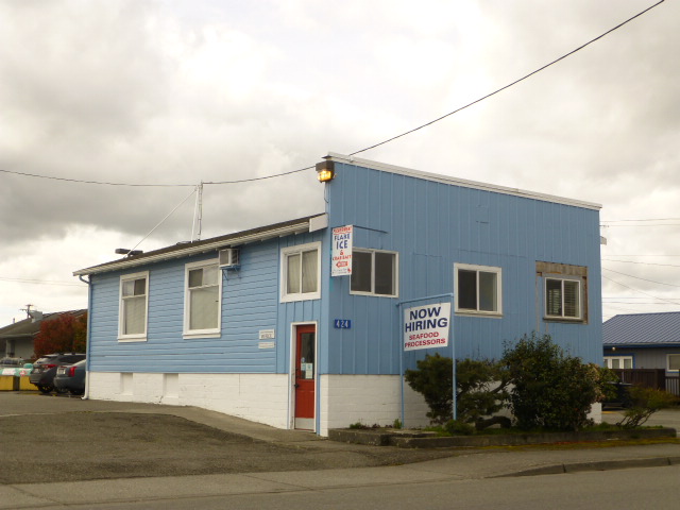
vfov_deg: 28.6
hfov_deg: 37.5
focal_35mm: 51
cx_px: 340
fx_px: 1002
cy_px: 255
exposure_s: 1/640
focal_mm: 9
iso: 100
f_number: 4.4
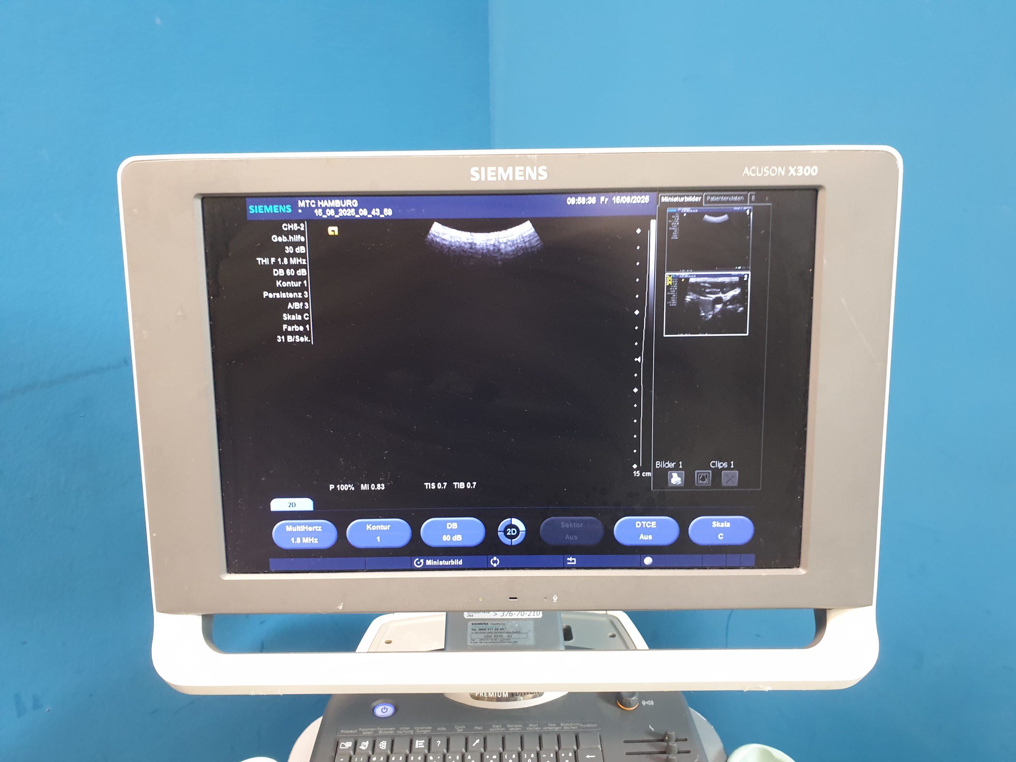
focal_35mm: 26
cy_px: 381
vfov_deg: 53.1
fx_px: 763
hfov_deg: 67.3
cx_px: 508
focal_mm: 4.3
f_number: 2.4
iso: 250
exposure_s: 1/11
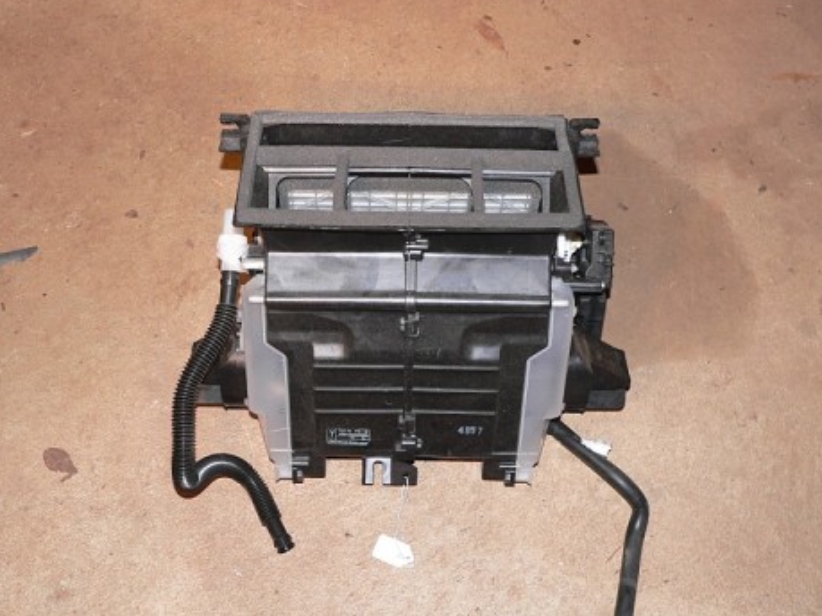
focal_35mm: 45
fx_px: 1068
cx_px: 414
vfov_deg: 32.2
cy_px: 295
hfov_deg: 42.1
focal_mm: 7.1
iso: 100
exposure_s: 1/60
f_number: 2.8
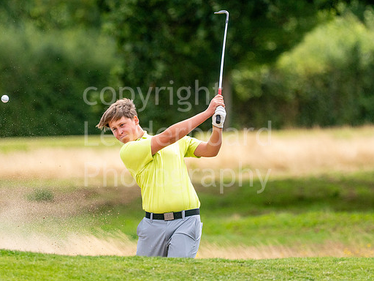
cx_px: 135
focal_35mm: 596
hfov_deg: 3.3
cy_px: 142
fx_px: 6439
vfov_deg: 2.5
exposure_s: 1/2500
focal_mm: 300
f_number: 4
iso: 320
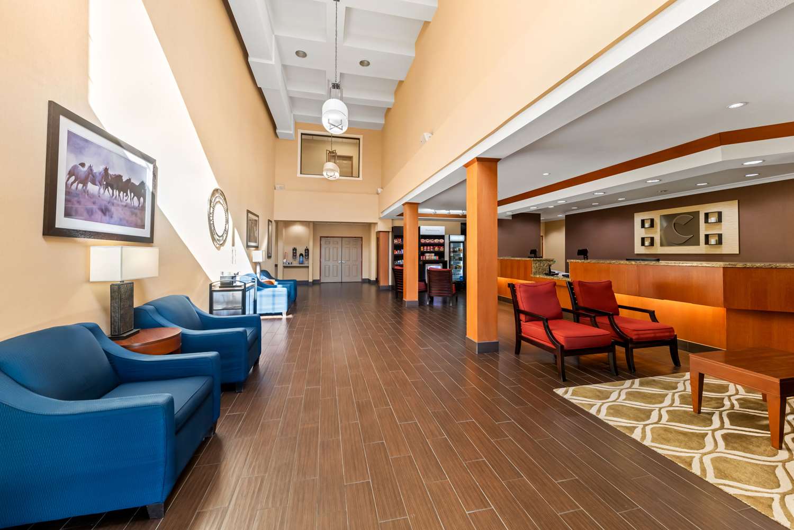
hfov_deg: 112.6
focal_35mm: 12
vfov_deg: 90.0
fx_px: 265
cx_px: 397
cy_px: 265
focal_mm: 12
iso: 400
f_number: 8
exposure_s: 1/6
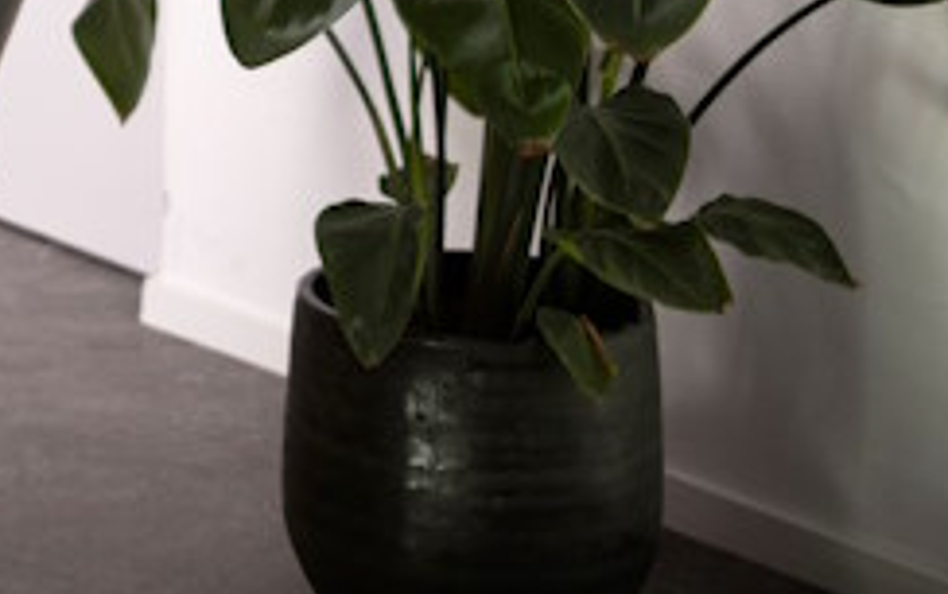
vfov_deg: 9.7
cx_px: -587
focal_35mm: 128
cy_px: -478
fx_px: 3310
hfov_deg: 14.8
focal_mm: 35
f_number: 2.2
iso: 100
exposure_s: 1/200
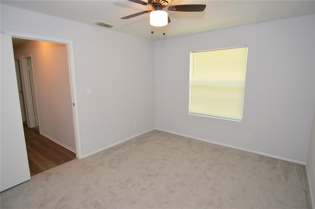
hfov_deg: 90.1
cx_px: 158
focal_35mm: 18
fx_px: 157
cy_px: 104
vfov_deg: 67.3
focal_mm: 12
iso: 500
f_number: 4
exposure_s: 1/60
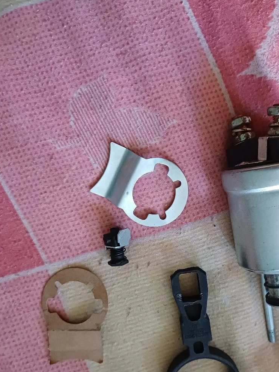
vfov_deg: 53.6
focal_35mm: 34
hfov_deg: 41.4
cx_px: 180
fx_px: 365
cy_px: 220
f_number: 1.8
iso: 1000
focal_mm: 4.65
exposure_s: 1/20
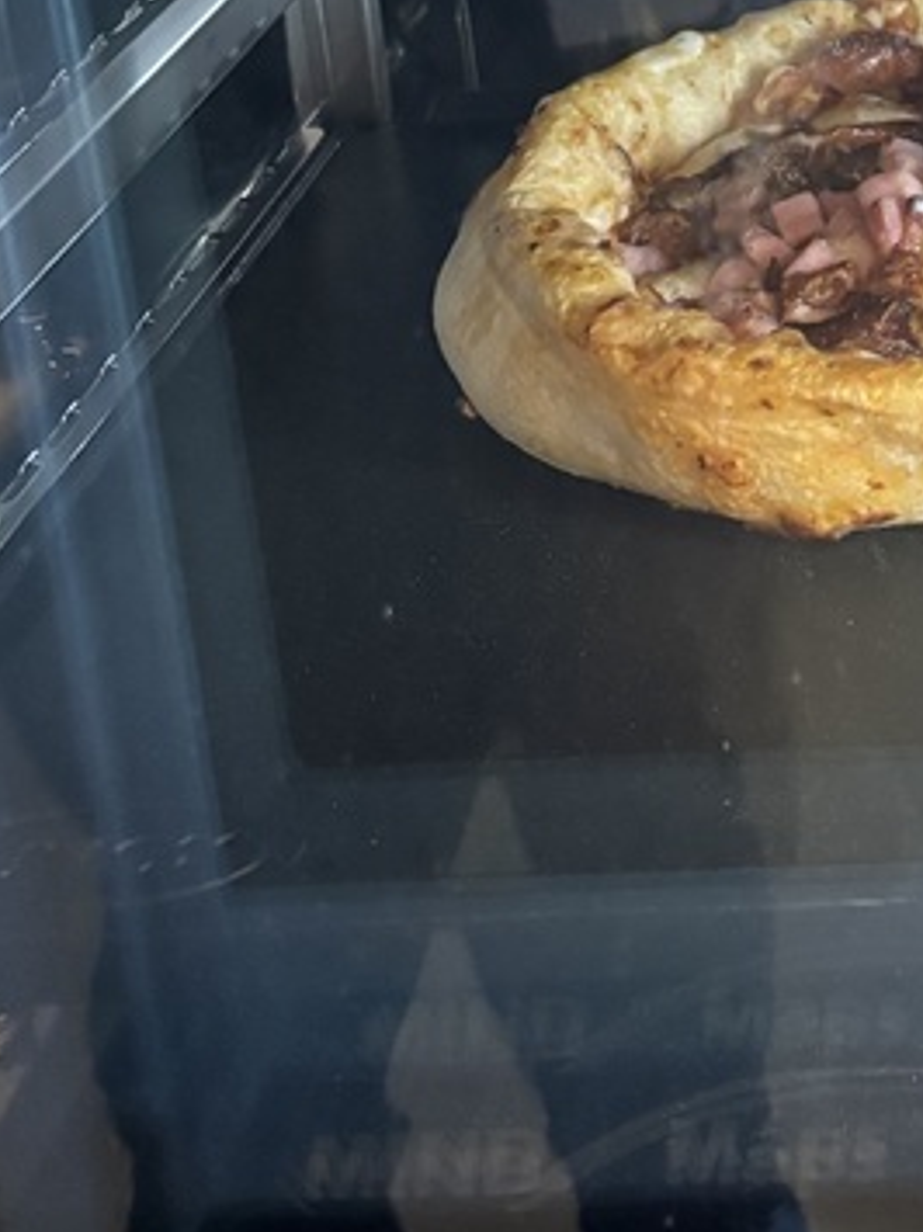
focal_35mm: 75
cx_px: 1218
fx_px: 2668
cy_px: -233
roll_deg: +2.5
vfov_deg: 23.8
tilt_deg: -17.2
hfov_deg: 18.2
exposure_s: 1/60
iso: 400
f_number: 1.6
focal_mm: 5.96
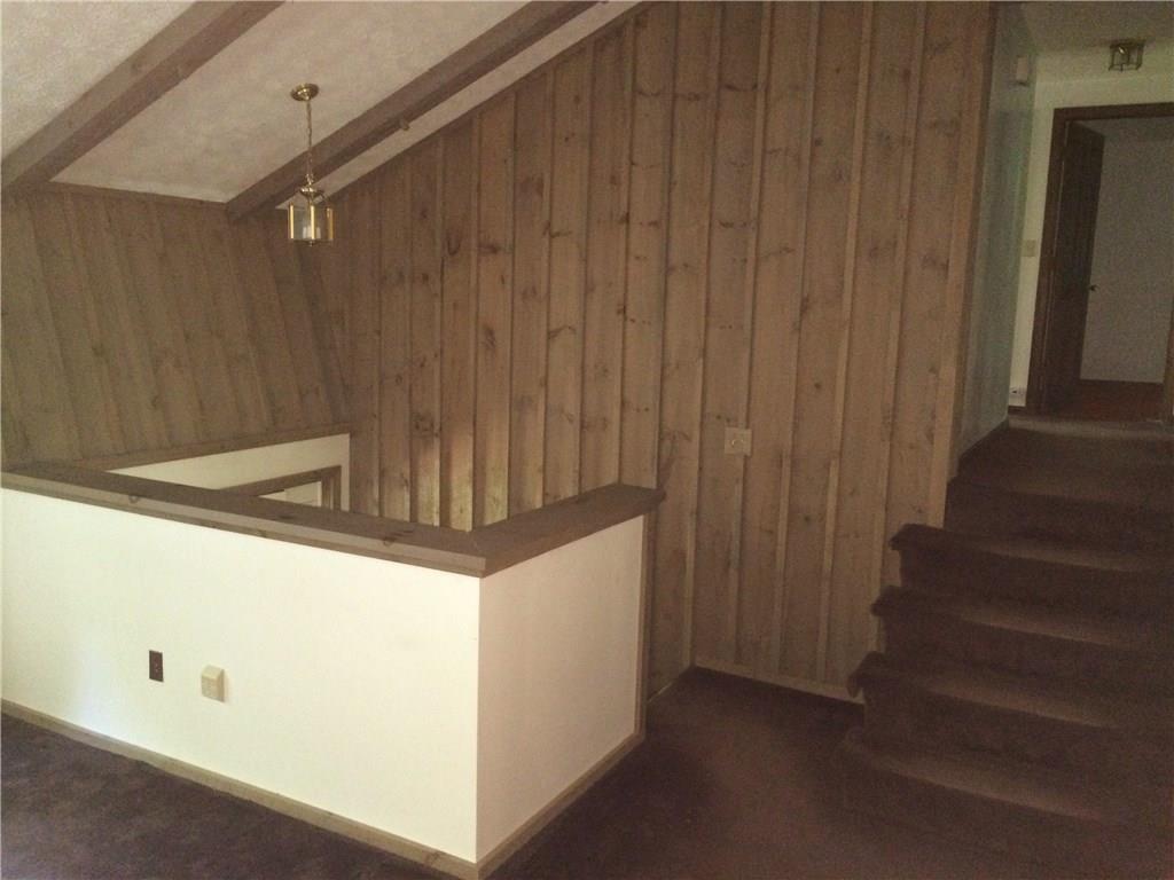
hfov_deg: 61.7
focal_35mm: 29
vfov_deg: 48.2
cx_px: 587
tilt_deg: -8.6
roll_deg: -1.5
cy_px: 440
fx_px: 984
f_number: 2.2
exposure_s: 1/16
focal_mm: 4.15
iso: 400
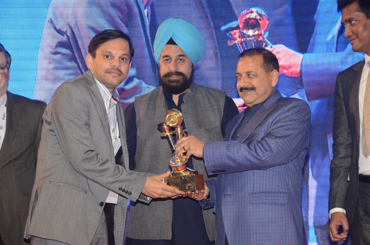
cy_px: 122
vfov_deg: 12.1
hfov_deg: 18.2
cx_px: 185
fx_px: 1154
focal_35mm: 112
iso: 800
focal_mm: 75
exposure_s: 1/125
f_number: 5.6
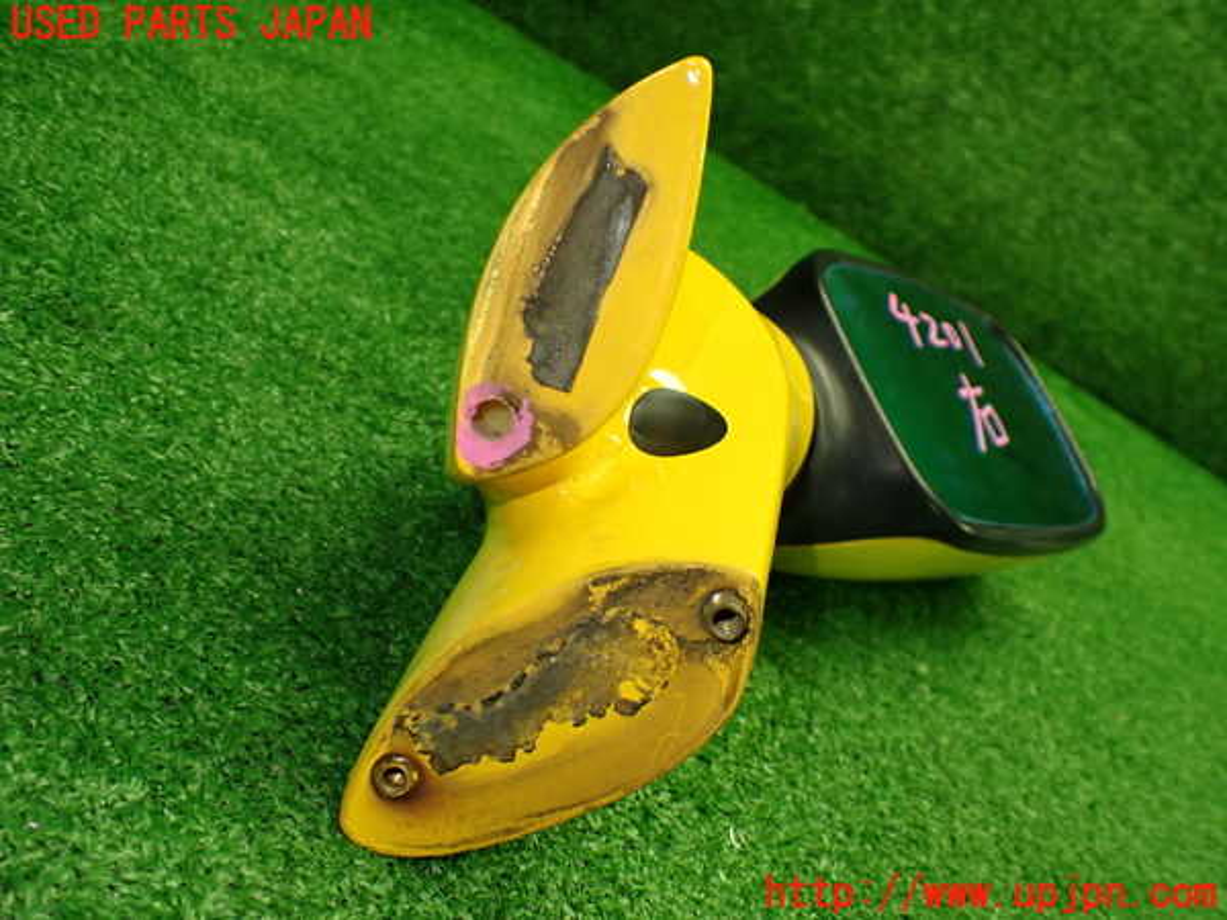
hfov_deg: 60.0
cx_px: 614
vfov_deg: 46.8
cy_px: 460
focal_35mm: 30
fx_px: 1063
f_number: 2.3
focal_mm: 5.4
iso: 500
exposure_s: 1/125
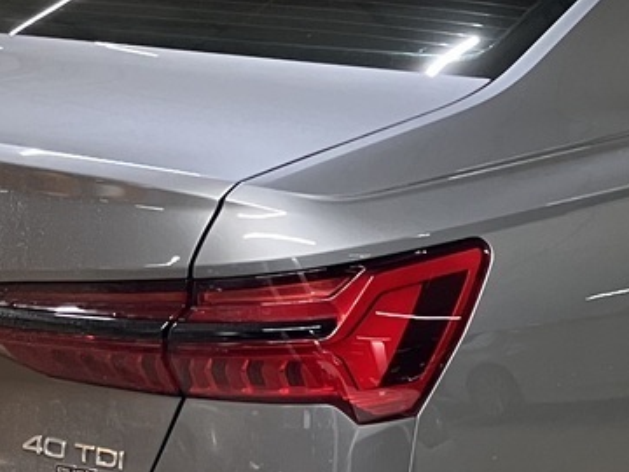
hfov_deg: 17.0
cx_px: 697
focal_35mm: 112
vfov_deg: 13.2
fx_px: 2035
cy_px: 269
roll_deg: +3.0
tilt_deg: -13.0
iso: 200
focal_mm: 3.99
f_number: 1.8
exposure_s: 1/59
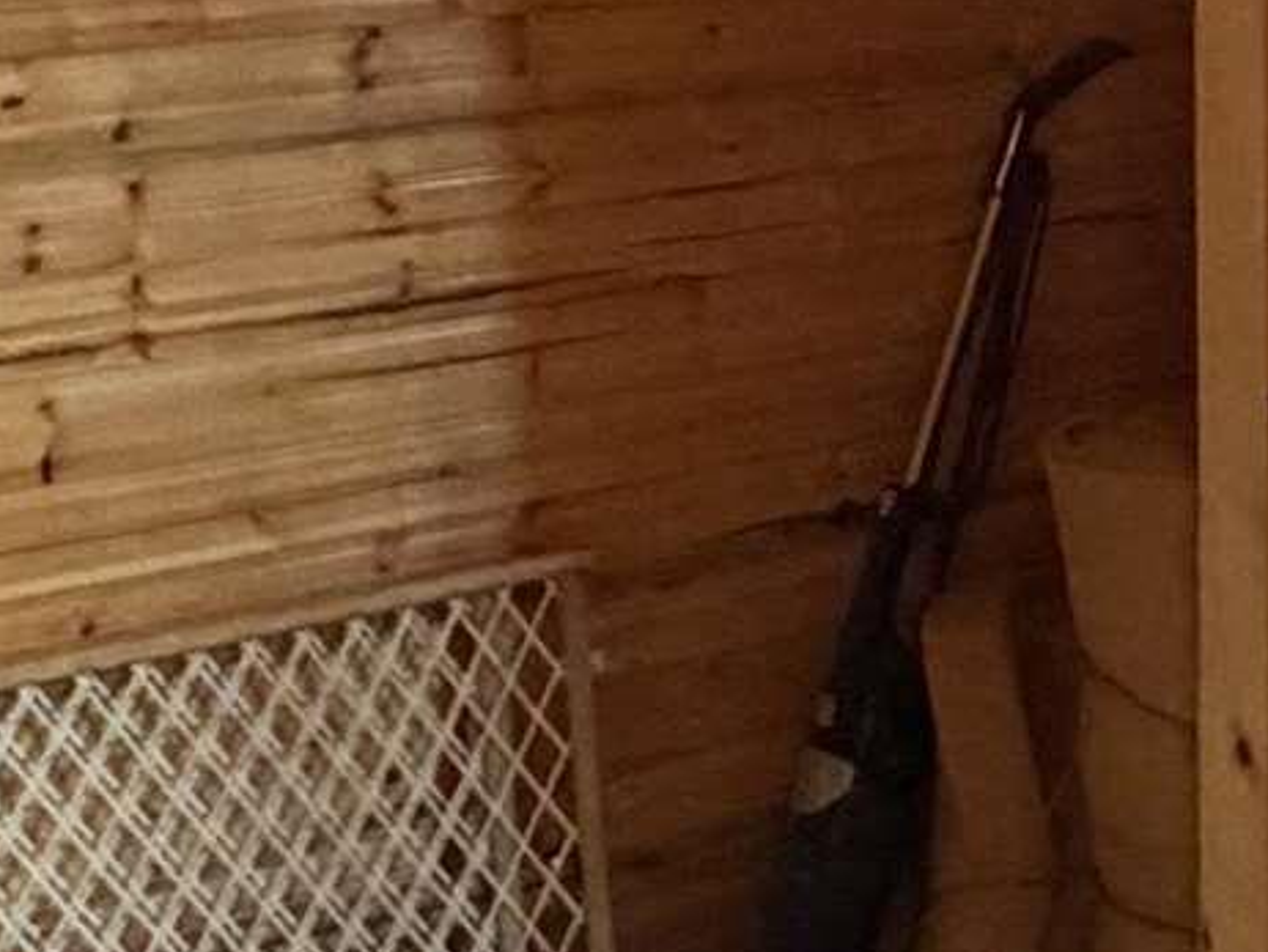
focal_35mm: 93
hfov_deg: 17.8
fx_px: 3408
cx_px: 2127
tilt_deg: -4.4
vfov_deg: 15.4
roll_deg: -1.0
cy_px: -148
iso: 400
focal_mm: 2.22
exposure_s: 1/60
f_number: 2.2
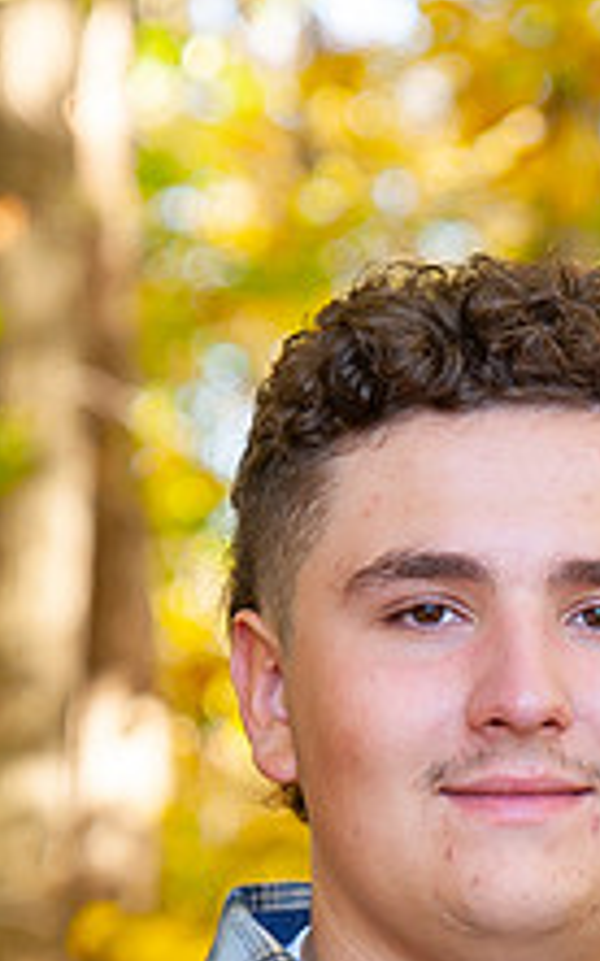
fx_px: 7566
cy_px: 805
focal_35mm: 289
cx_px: 388
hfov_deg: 4.5
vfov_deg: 7.3
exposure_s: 1/160
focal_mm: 70
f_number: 4
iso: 500
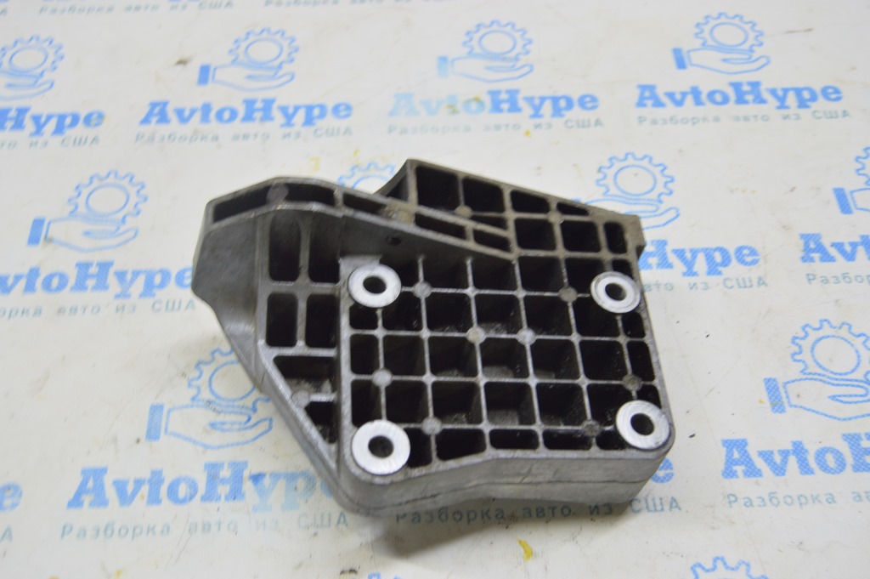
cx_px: 435
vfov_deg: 31.8
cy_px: 290
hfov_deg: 46.4
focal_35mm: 42
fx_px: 1014
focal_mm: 28
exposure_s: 1/20
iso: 400
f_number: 5.6
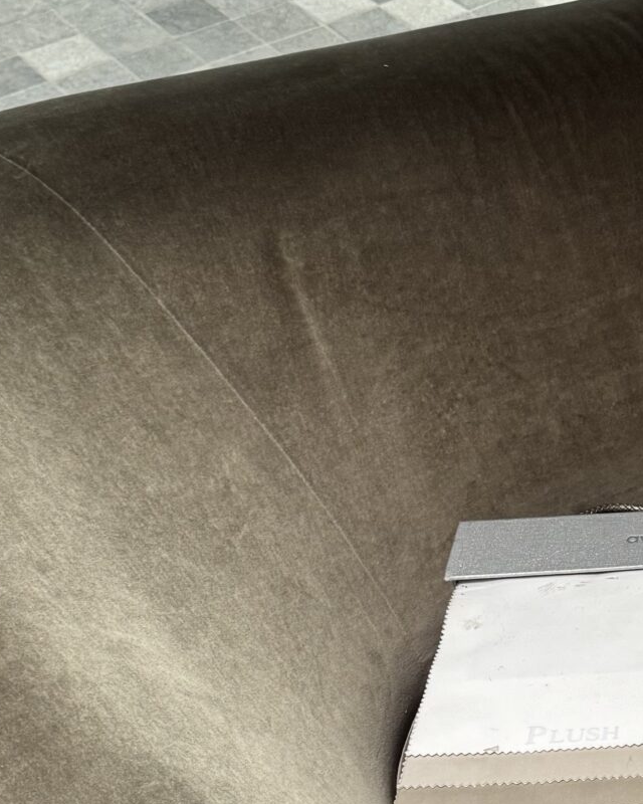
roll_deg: -2.5
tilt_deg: -42.0
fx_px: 1784
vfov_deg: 25.3
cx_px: 757
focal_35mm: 75
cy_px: 502
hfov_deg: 19.3
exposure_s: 1/50
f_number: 1.78
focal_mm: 6.76
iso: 200
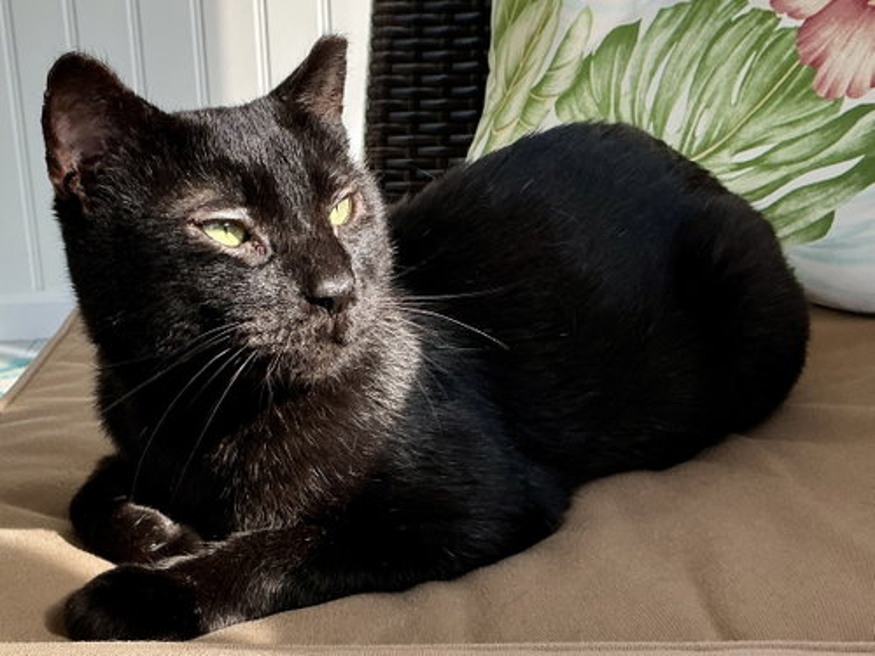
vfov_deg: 48.2
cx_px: 438
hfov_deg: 61.7
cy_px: 328
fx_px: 733
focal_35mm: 29
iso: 25
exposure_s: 1/362
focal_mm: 3
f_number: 1.8
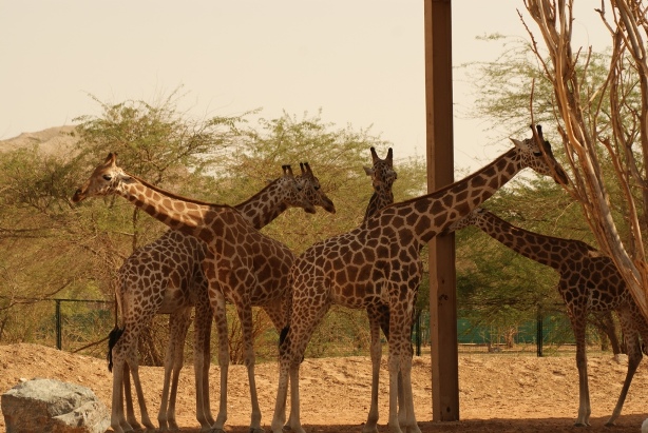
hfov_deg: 11.4
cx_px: 324
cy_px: 216
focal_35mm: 180
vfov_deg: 7.7
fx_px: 3244
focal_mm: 120
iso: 100
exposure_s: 1/250
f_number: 7.1
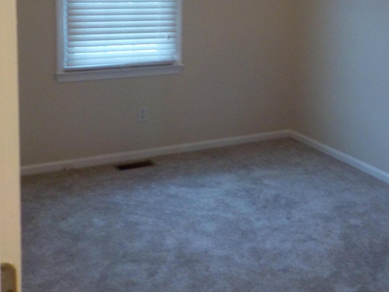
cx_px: 256
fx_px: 573
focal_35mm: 51
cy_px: 52
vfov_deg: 27.9
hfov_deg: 37.1
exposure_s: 1/30
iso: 280
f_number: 3.3
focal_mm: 4.1
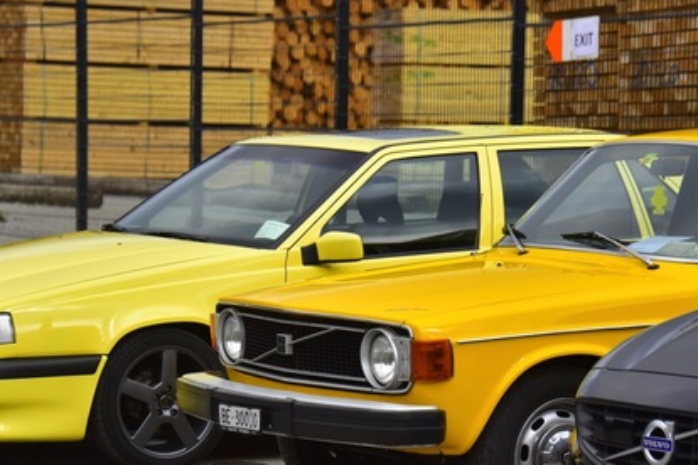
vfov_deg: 8.2
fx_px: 3257
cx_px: 308
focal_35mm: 168
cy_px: 293
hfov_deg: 12.2
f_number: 5.6
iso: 1250
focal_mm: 116
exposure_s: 1/4000
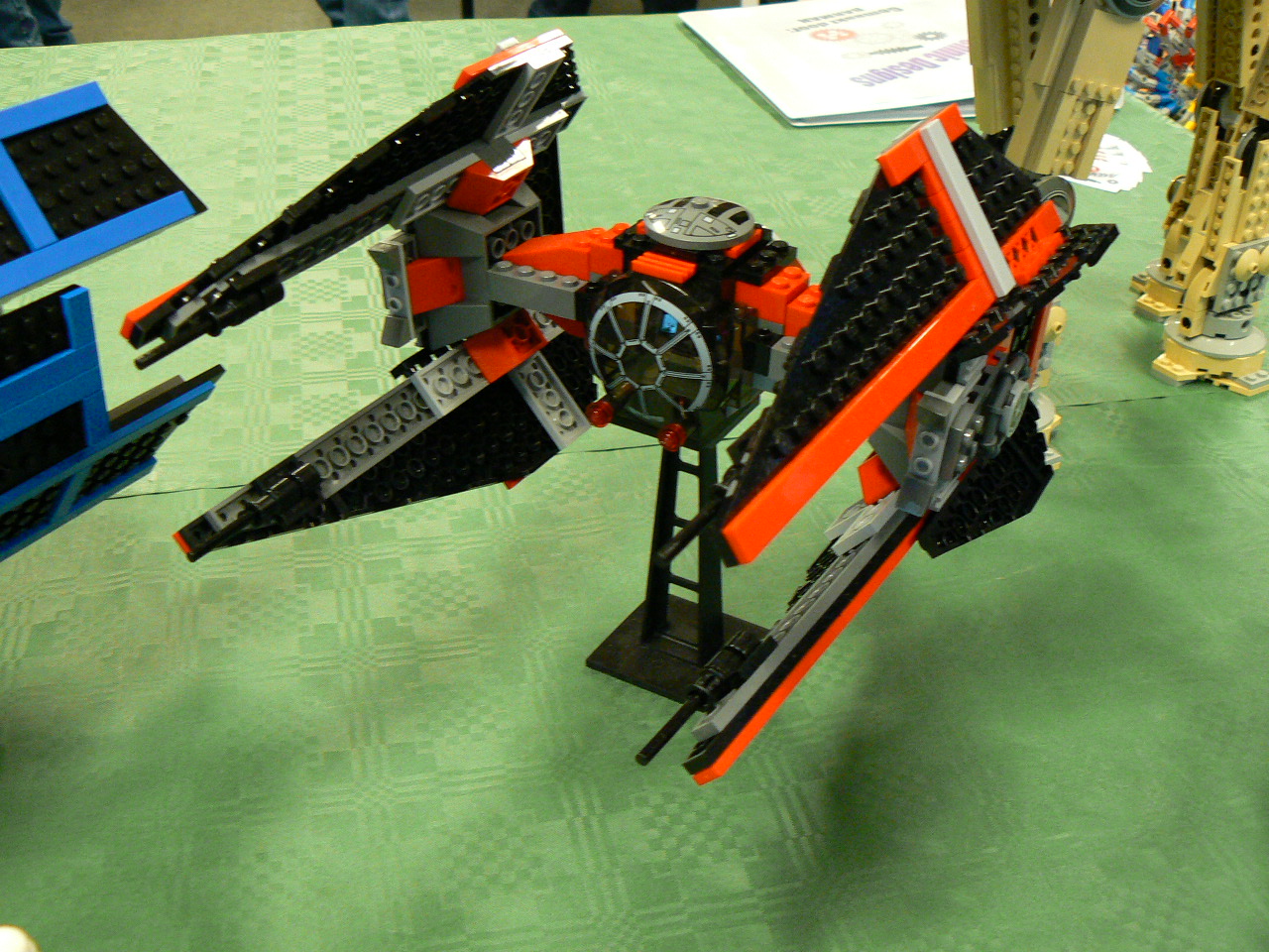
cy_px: 476
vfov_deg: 38.7
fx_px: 1356
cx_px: 634
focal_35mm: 37
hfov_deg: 50.1
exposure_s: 1/15
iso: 200
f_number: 2.8
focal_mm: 6
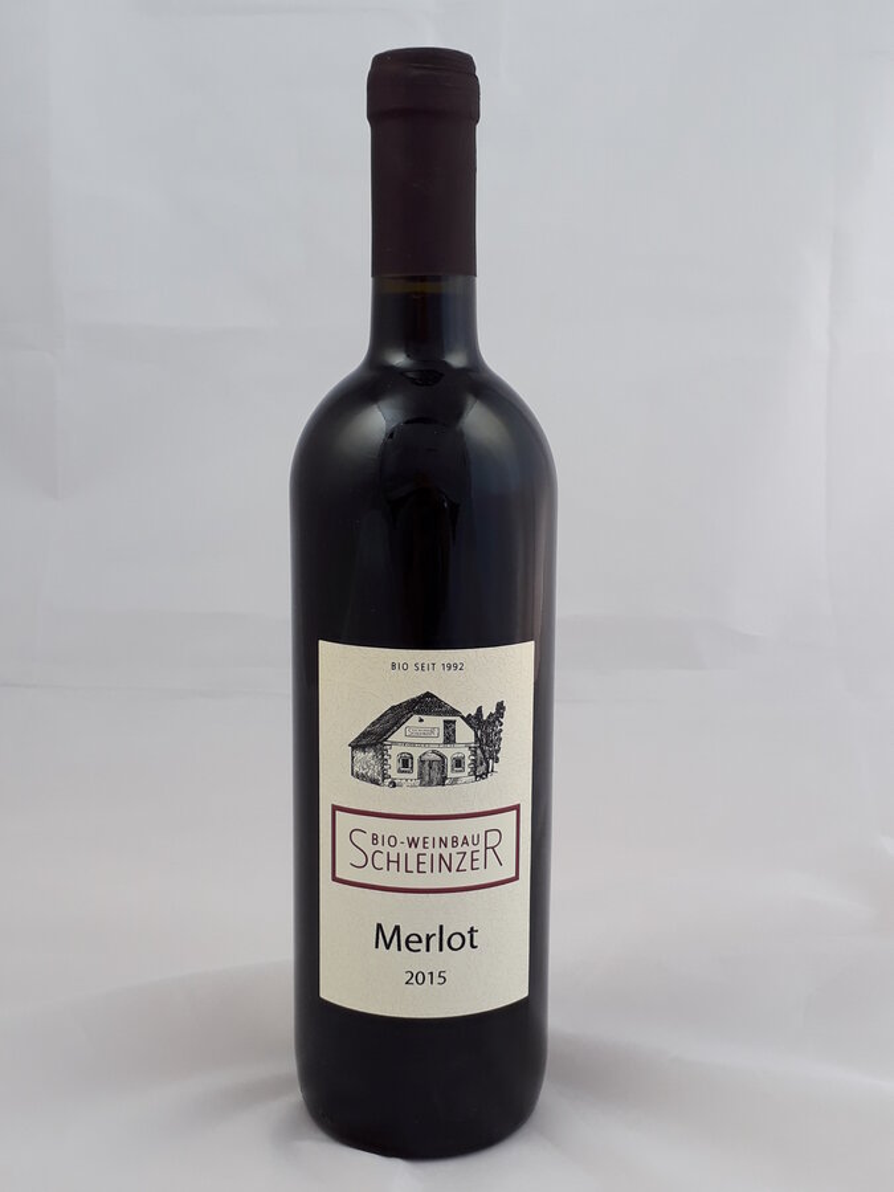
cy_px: 596
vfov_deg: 65.3
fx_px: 930
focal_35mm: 27
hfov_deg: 51.4
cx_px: 447
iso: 40
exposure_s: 1/100
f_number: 1.9
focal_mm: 3.6
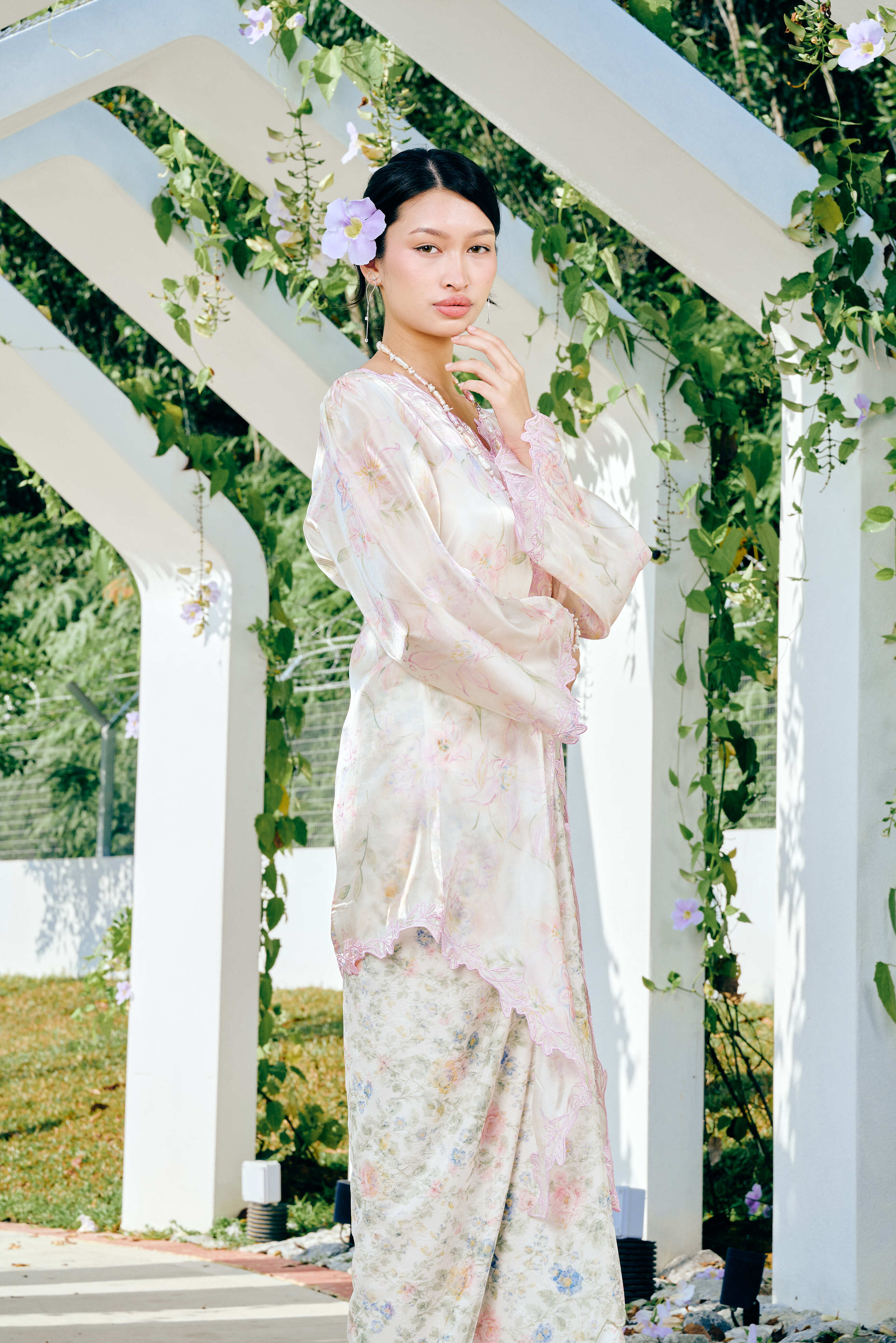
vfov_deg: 27.0
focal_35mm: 75
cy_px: 672
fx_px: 2800
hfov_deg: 18.2
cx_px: 448
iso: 125
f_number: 10
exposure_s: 1/125
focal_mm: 75
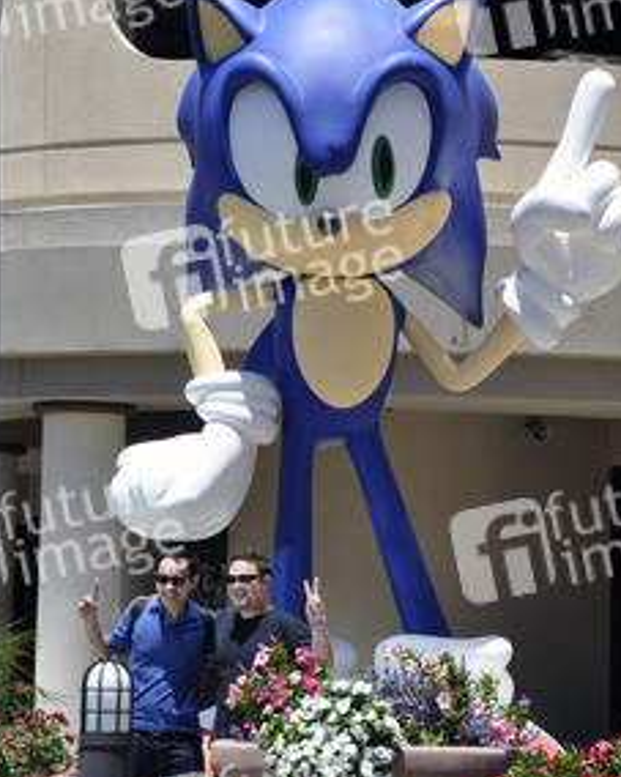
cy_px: 402
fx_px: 3195
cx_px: 343
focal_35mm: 139
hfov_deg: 11.1
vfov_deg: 13.9
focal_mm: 70
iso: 800
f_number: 9
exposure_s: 1/1250
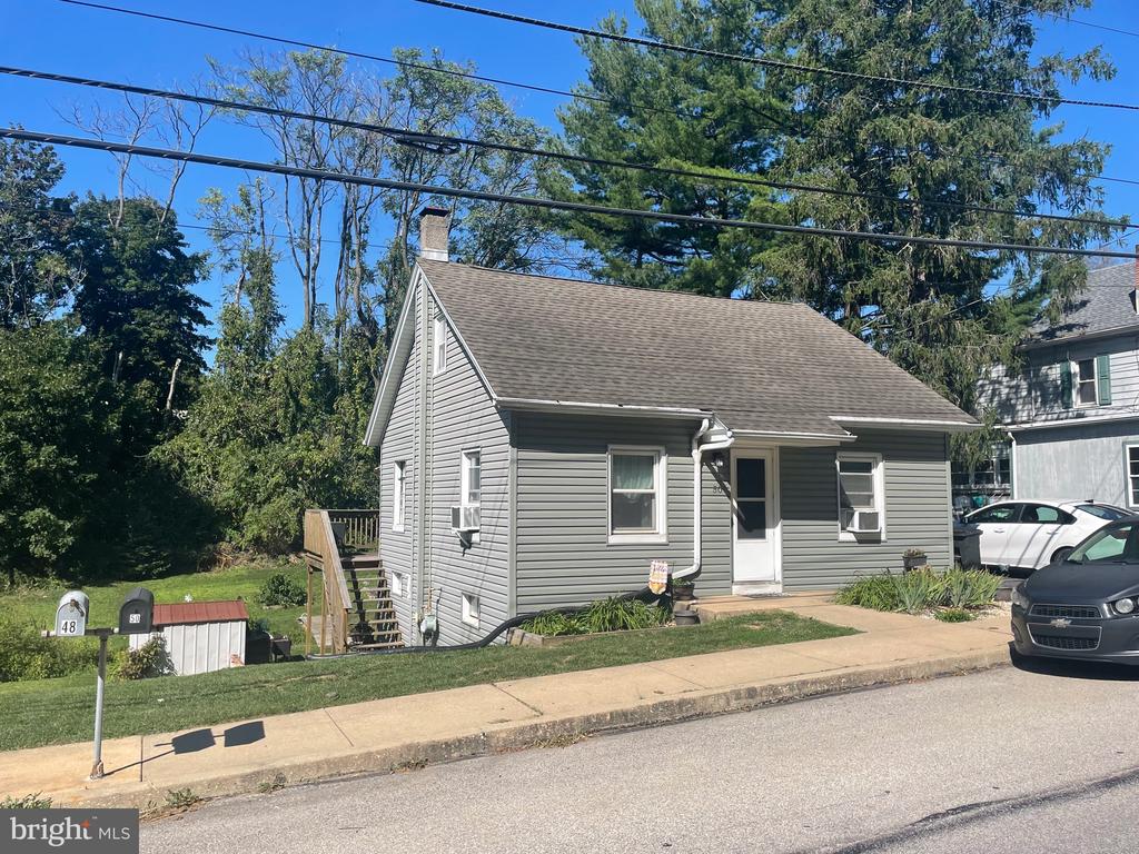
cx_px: 570
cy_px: 427
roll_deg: -0.7
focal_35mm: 26
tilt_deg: +4.2
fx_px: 856
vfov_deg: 53.1
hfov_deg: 67.3
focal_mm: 4.2
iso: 32
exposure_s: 1/3401
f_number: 1.6
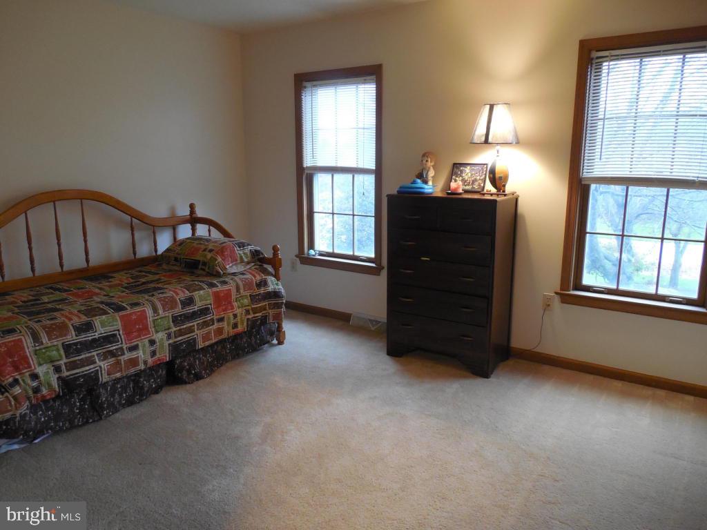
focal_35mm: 25
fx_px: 511
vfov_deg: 54.9
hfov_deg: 69.4
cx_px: 354
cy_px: 265
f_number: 3.3
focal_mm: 4.5
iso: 400
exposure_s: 1/8
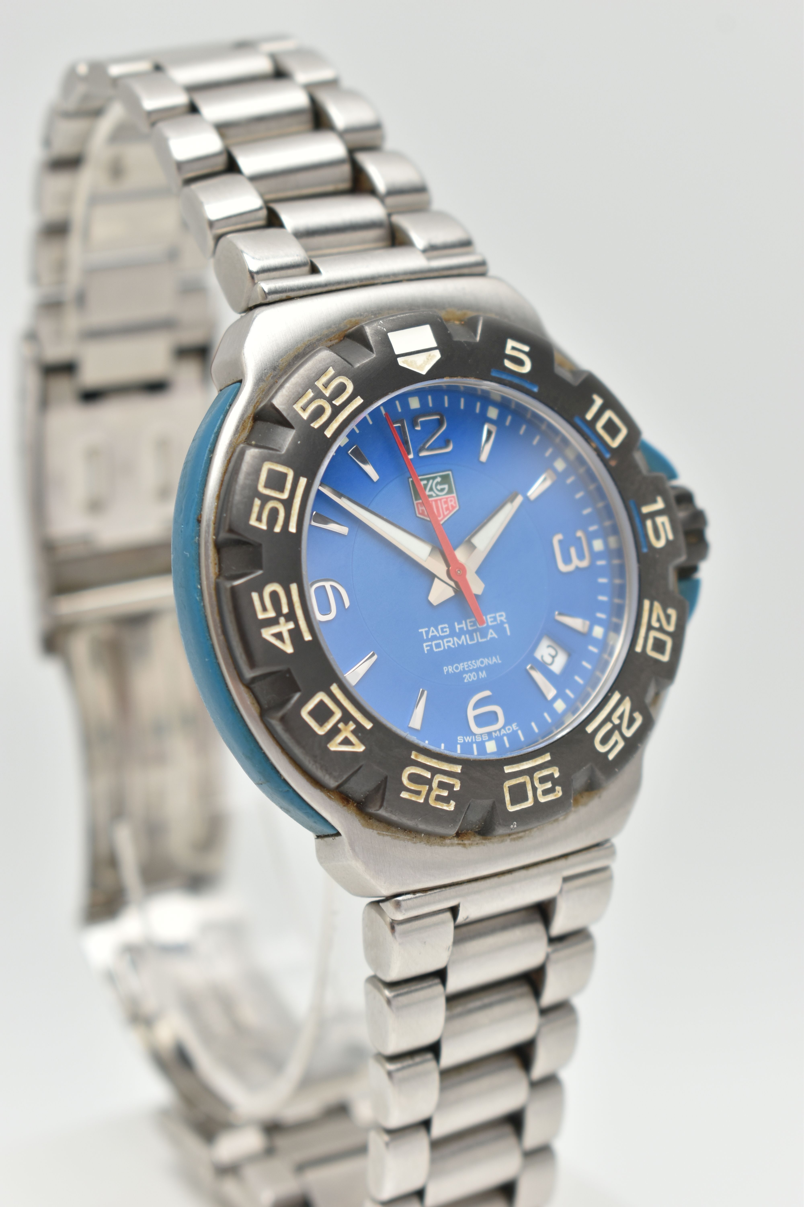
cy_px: 604
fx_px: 2764
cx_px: 402
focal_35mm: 82
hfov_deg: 16.6
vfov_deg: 24.6
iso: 200
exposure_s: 1/100
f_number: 8
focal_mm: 55
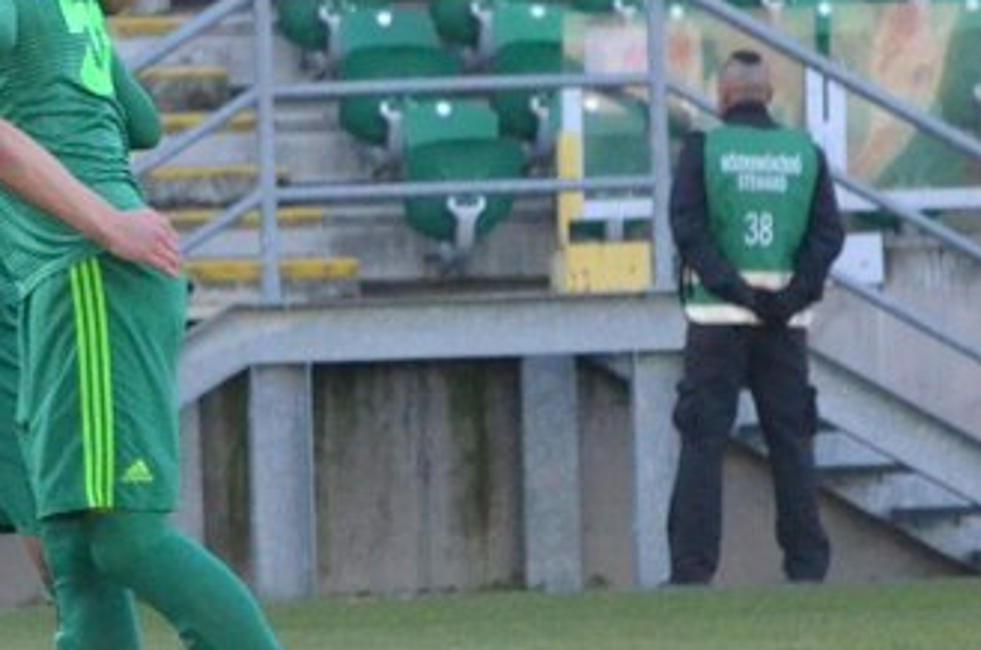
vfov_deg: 1.5
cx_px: -704
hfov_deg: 2.3
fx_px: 24554
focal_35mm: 903
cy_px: 338
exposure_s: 1/2500
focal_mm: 165
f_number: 6.3
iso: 3200
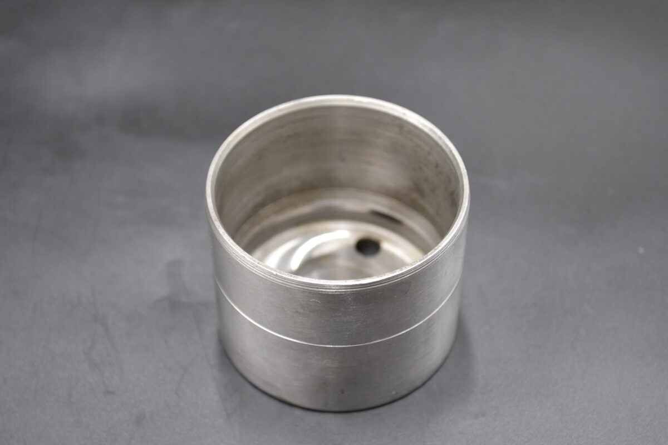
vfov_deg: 18.9
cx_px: 334
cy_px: 222
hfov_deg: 28.1
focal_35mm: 72
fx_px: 1336
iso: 400
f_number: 5.3
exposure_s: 1/20
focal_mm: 48
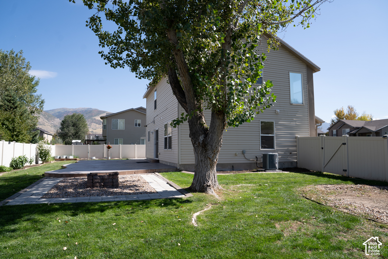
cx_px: 194
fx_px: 259
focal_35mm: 24
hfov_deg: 73.7
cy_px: 130
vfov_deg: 53.1
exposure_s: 1/400
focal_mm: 24
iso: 100
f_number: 5
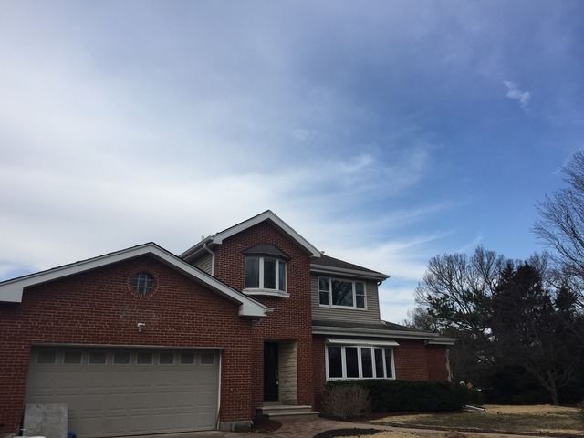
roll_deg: +1.1
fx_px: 489
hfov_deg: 61.7
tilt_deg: +19.2
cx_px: 292
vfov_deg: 48.2
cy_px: 219
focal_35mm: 29
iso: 32
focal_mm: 4.15
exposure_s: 1/1799
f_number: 2.2
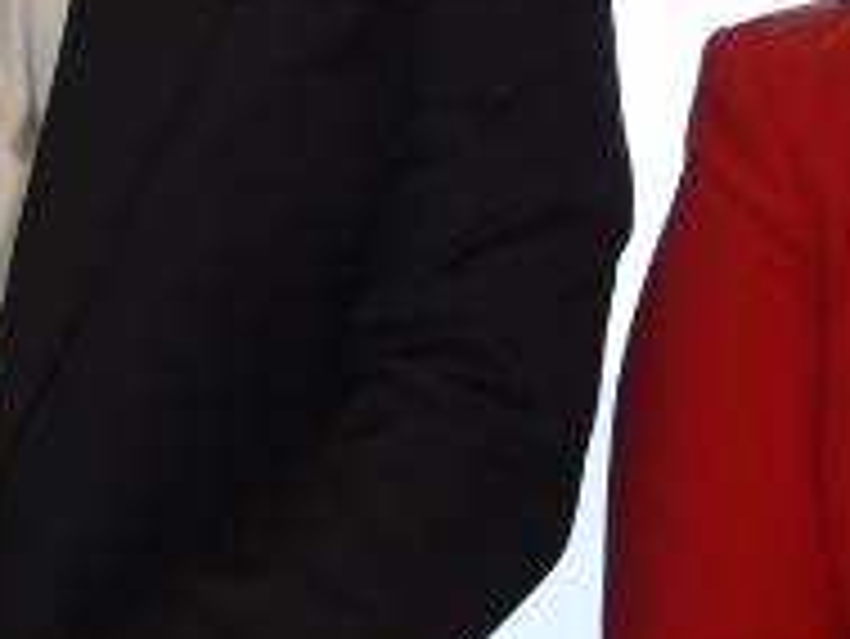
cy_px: 32
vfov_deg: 5.3
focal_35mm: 280
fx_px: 6880
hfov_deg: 7.0
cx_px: -81
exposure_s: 1/80
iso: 1250
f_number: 4
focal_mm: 34
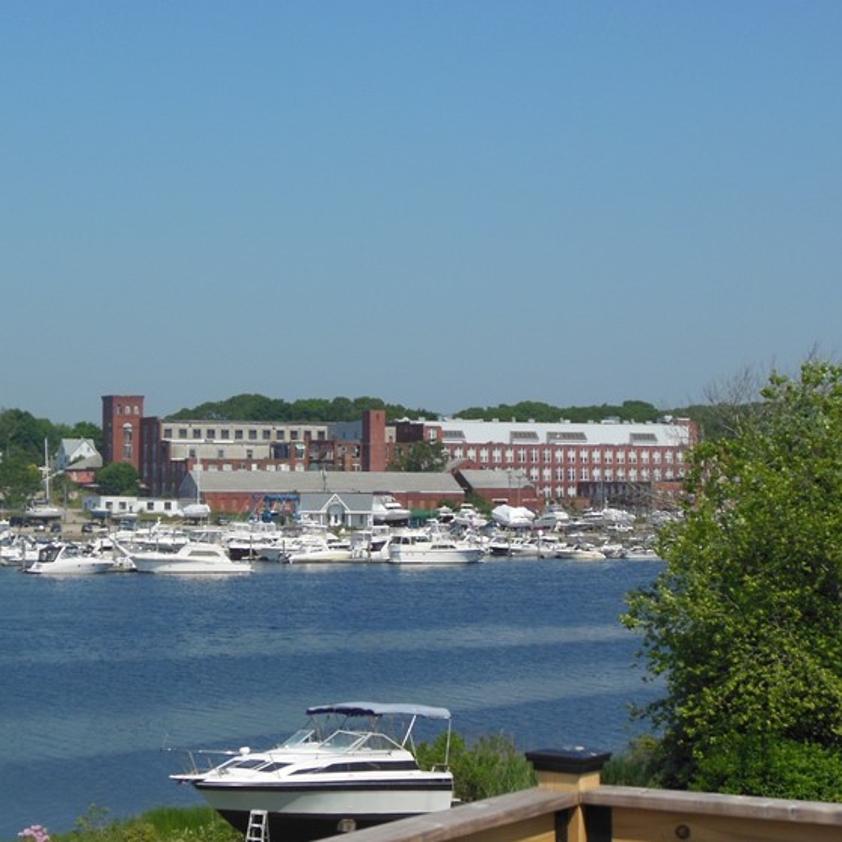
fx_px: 2229
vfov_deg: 21.4
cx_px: 145
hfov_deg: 21.1
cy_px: 324
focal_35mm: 81
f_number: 4
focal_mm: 8.9
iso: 125
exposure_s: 1/1500
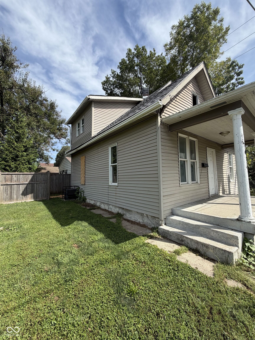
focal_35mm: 14
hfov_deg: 85.7
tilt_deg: +4.2
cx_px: 128
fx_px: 138
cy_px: 170
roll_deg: +0.3
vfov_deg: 102.1
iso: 25
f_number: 2.2
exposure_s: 1/770
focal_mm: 2.22
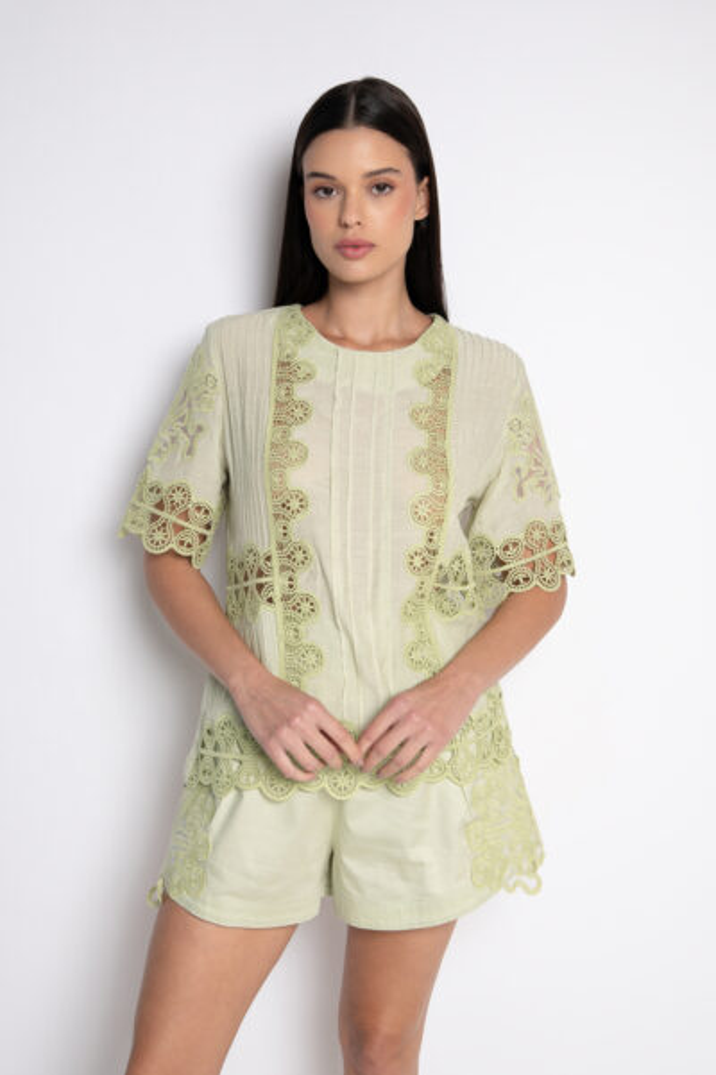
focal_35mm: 40
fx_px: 1195
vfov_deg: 48.5
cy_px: 538
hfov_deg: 33.4
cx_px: 358
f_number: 5
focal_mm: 40
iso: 320
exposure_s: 1/125
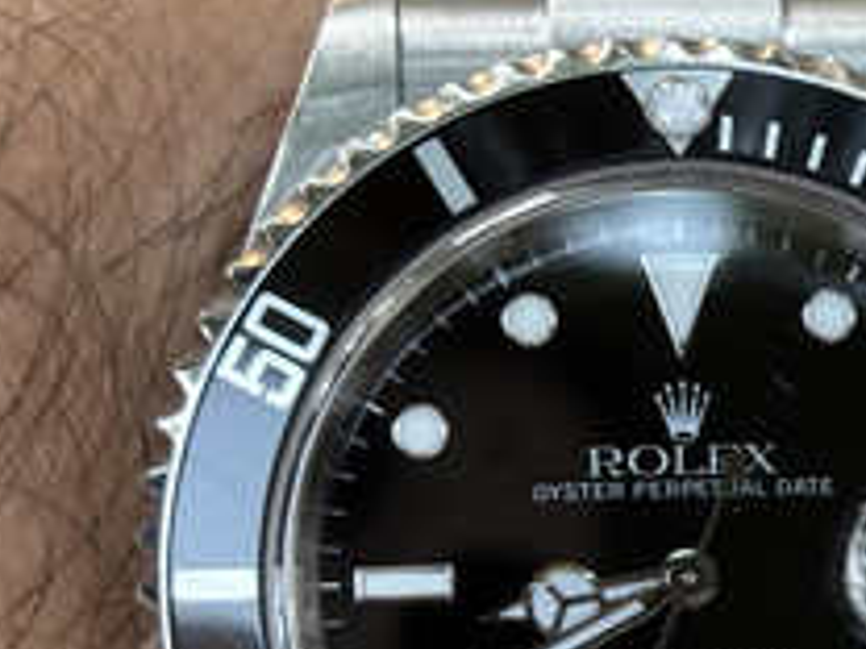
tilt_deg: -39.8
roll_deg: +4.0
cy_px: 549
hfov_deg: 12.1
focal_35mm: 160
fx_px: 4003
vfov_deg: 9.2
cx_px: 1033
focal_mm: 5.96
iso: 200
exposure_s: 1/40
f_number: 1.6
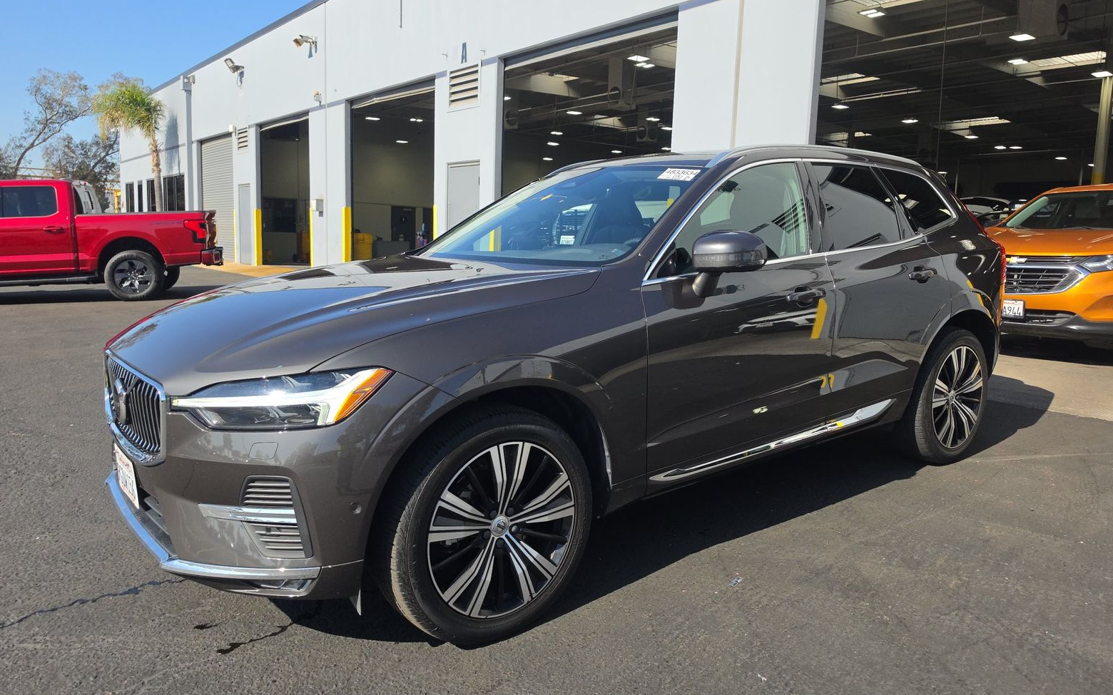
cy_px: 333
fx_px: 758
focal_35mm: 25
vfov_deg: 49.3
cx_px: 561
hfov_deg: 72.5
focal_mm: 6.5
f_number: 1.4
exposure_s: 1/3717
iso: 63
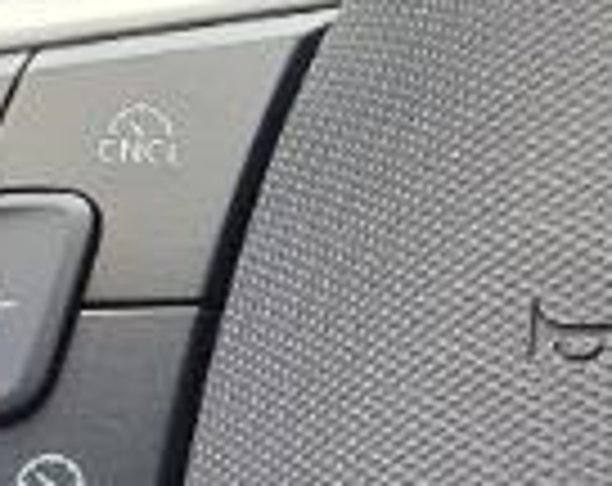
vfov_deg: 7.7
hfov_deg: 8.9
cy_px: 198
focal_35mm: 199
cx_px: 1377
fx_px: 3594
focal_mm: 3.58
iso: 40
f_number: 1.9
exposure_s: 1/175
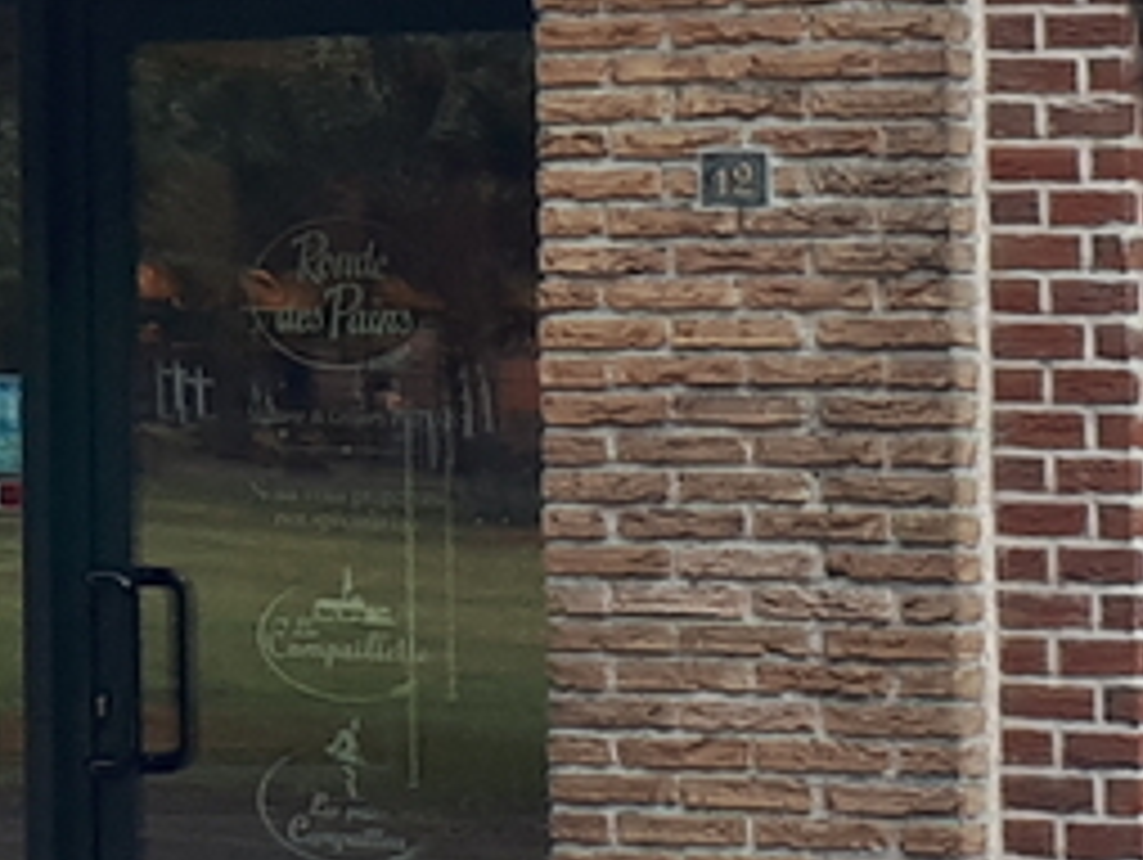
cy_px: -257
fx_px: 3371
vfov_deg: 14.0
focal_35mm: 102
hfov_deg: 18.2
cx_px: -274
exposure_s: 1/162
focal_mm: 3.6
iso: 40
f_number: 1.9
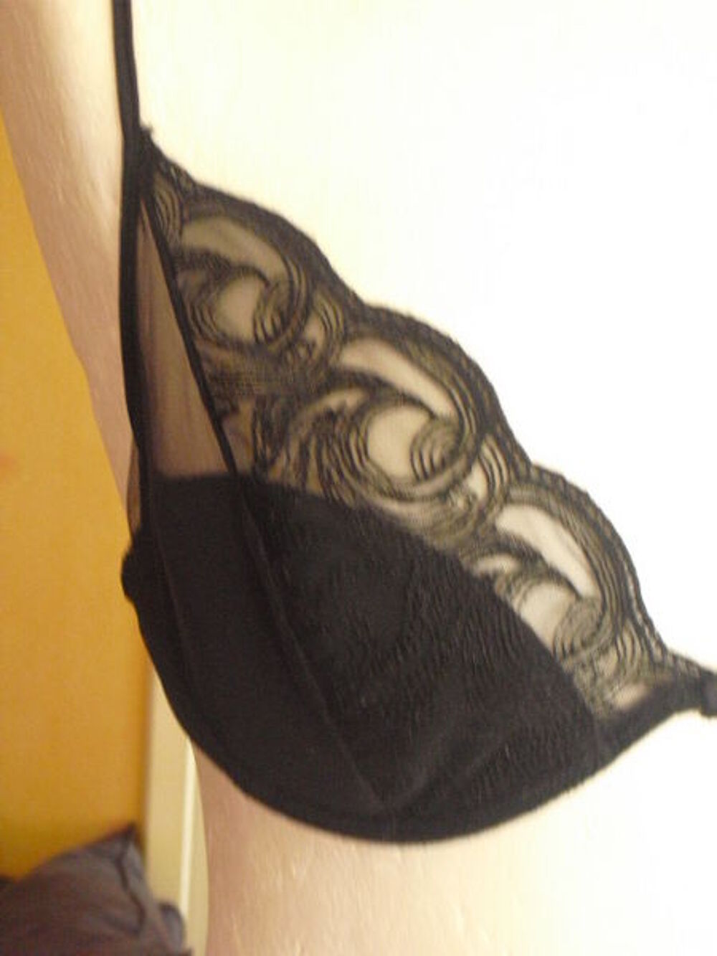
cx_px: 358
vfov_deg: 26.3
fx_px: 2043
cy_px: 478
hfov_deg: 19.9
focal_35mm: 74
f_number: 4.6
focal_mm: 13.1
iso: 800
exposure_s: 1/8
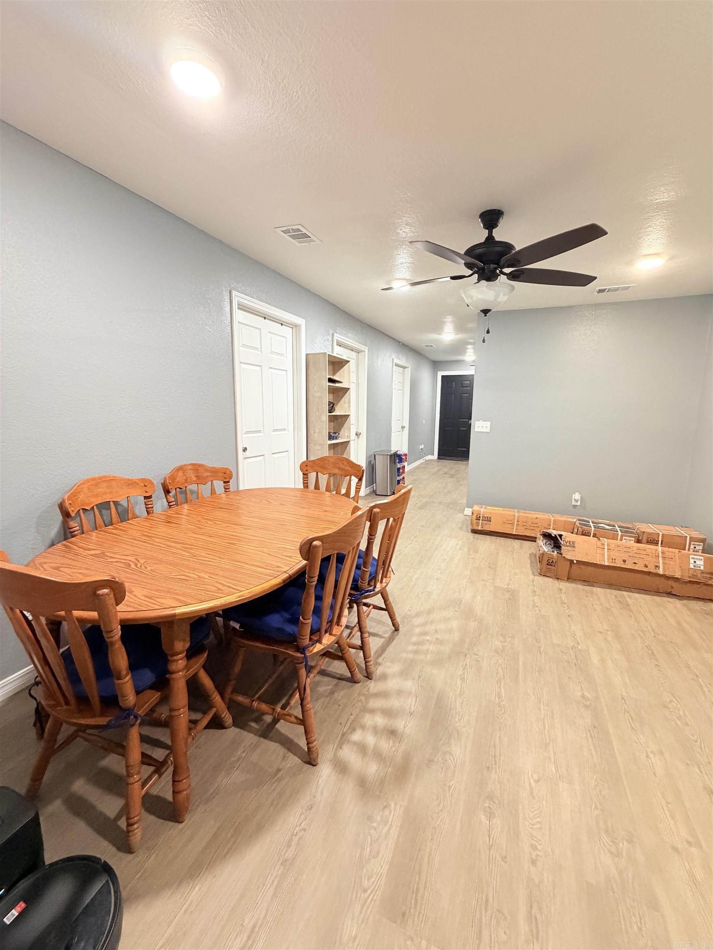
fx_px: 384
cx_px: 356
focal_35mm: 14
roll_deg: +0.0
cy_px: 475
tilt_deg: -9.9
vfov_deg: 102.1
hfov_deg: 85.7
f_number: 2.2
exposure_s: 1/60
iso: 400
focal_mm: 2.22
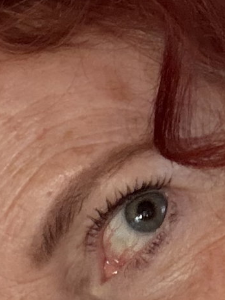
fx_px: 1196
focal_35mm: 138
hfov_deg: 10.7
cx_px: 164
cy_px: 430
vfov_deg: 13.6
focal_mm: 2.71
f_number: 1.9
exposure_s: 1/30
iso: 400
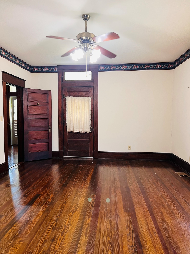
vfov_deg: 67.3
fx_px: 190
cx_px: 95
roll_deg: +1.0
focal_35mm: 26
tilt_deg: -3.5
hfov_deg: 53.1
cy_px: 127
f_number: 1.5
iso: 200
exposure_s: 1/60
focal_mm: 5.7
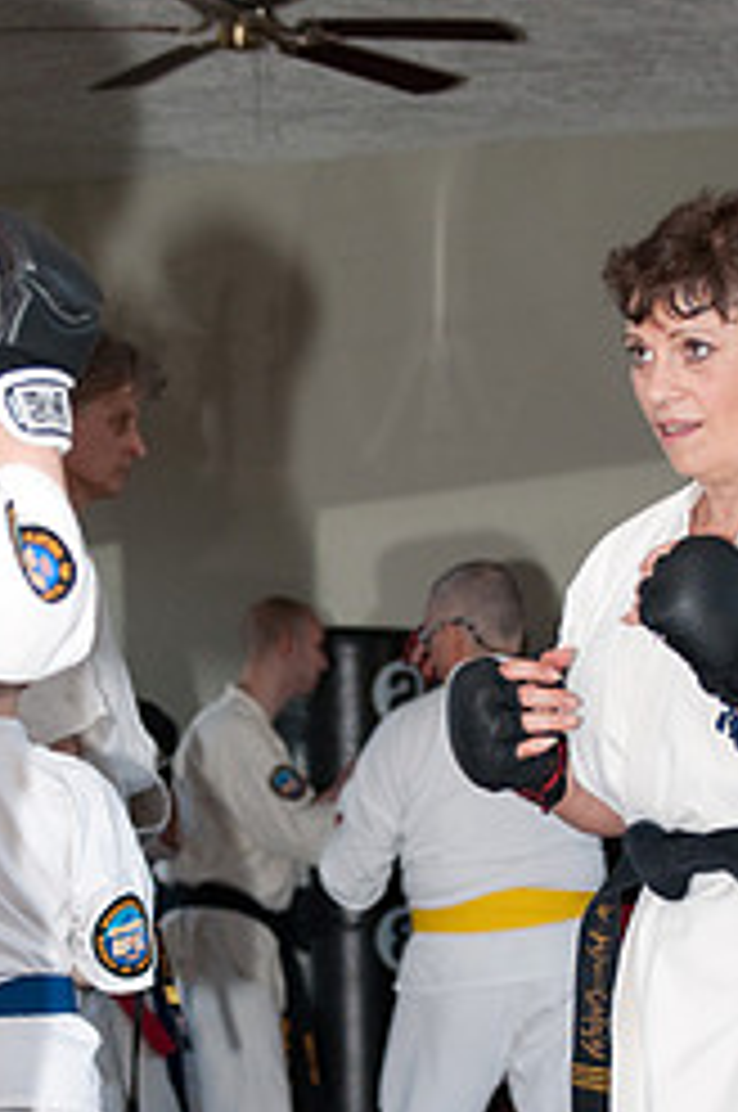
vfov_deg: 10.8
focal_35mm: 191
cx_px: 335
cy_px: 837
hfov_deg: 7.2
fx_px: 5889
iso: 800
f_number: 4.5
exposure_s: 1/200
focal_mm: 70
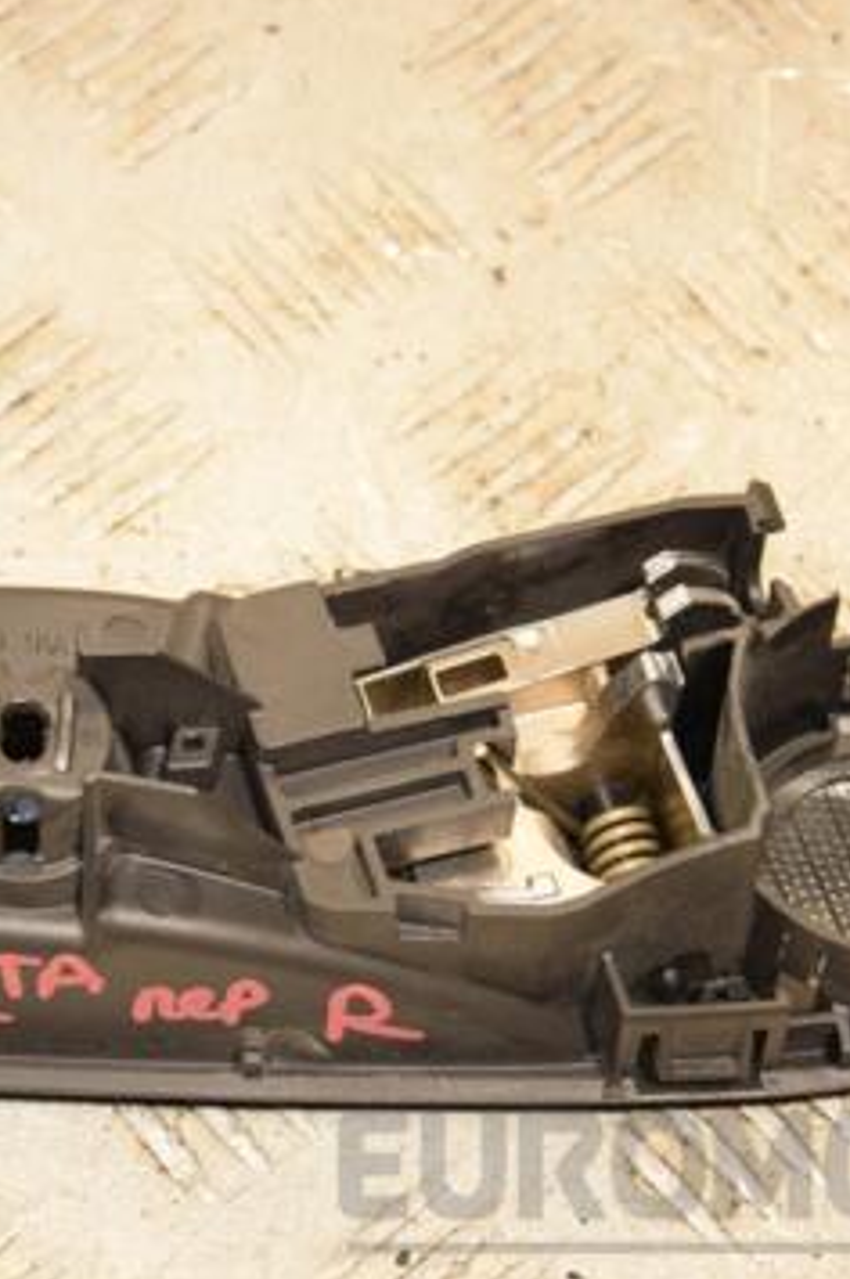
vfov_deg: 15.5
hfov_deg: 10.4
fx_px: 4684
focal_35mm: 132
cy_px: 685
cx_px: 270
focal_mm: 52
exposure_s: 1/200
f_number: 5.6
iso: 800
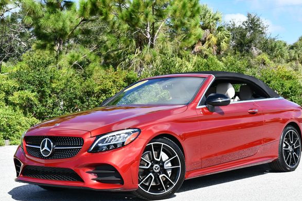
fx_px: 571
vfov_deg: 20.0
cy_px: 110
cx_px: 160
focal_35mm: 68
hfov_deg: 29.6
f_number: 8
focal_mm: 31
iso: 125
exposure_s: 1/250
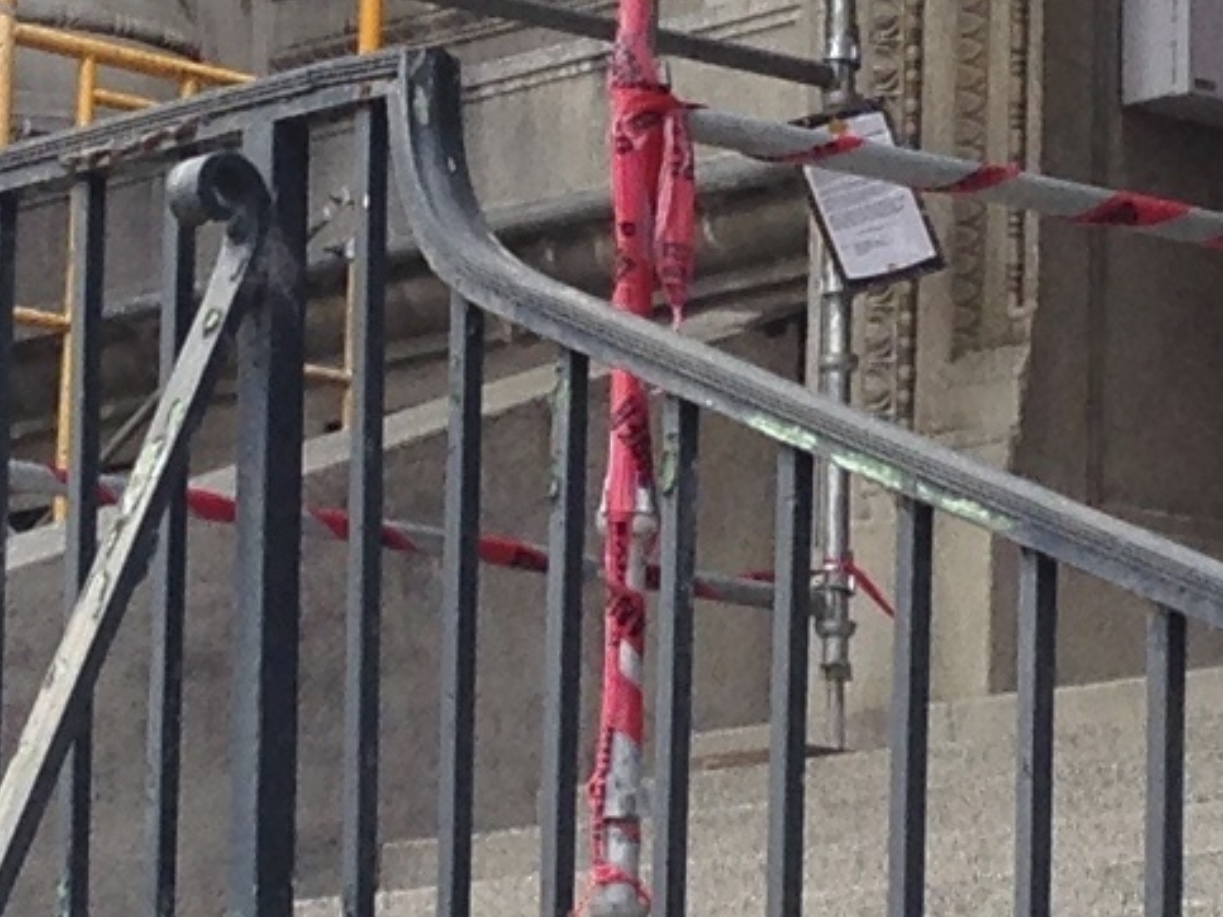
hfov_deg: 8.9
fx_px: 7877
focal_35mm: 223
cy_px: 228
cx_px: 729
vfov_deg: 6.7
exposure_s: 1/242
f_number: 2.4
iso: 50
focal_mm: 4.13
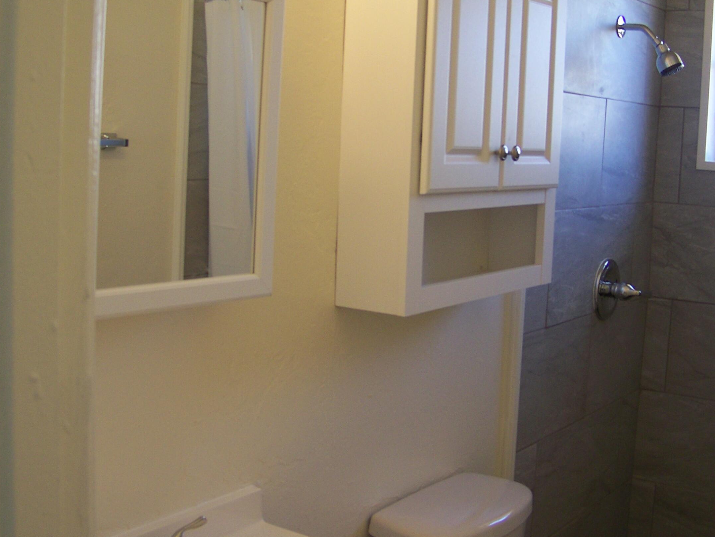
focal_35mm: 50
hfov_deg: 38.1
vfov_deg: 29.1
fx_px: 1033
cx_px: 407
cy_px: 233
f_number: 2.8
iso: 64
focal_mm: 5.85
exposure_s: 1/30
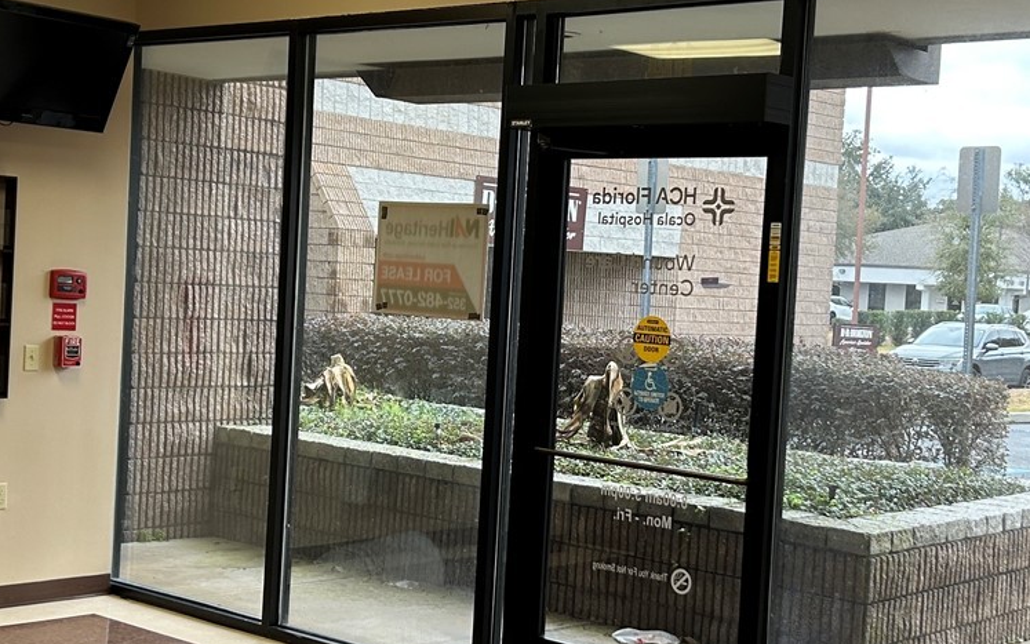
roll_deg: -3.3
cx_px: 517
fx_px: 1656
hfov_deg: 34.5
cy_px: 364
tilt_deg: -2.6
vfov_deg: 22.0
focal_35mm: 59
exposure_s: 1/120
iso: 64
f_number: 1.5
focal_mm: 5.7
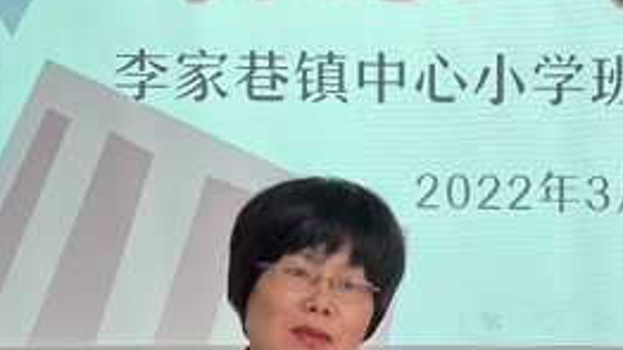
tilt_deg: +3.6
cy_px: 143
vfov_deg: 6.3
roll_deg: -0.1
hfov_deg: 11.1
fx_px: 3170
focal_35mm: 192
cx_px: 583
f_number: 2.8
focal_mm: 9
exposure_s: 1/40
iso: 160
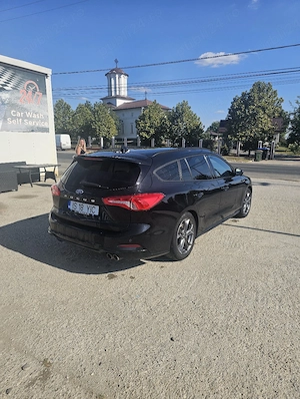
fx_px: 266
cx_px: 150
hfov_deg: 58.9
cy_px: 200
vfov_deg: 73.9
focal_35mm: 23
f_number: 1.7
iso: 10
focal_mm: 6.3
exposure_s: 1/1000
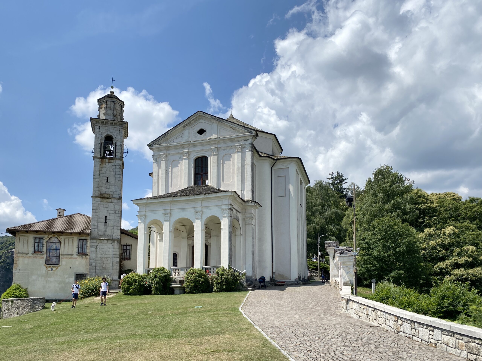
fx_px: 362
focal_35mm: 26
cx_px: 241
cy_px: 180
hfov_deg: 67.3
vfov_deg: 53.1
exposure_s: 1/4808
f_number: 1.8
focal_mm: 4.25
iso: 32
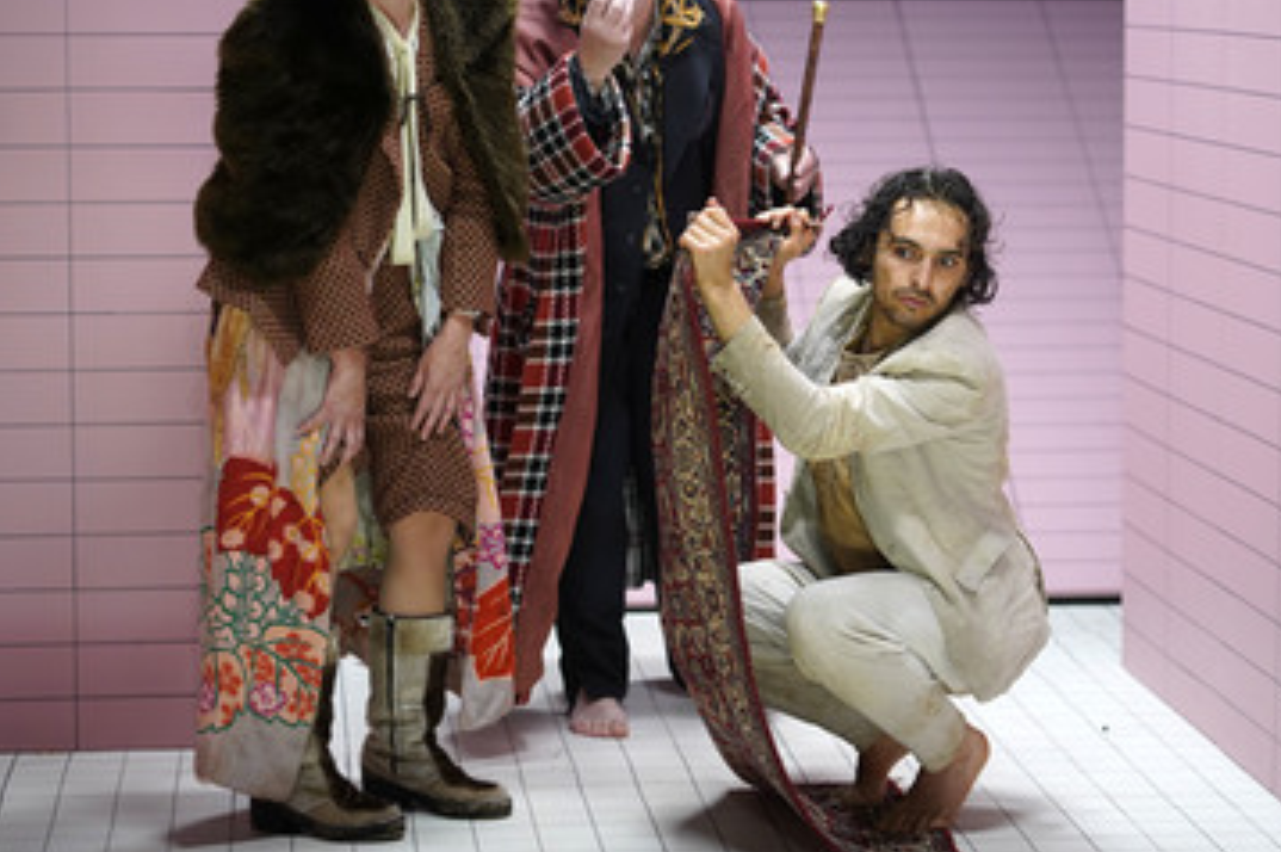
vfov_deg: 12.8
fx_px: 3804
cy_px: 337
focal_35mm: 107
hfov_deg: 19.1
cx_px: 764
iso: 1600
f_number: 2.2
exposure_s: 1/160
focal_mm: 85
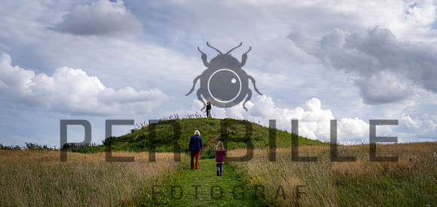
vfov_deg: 23.9
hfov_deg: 48.8
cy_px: 49
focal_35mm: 43
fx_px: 482
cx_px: 236
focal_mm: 36
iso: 200
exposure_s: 1/2500
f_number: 4
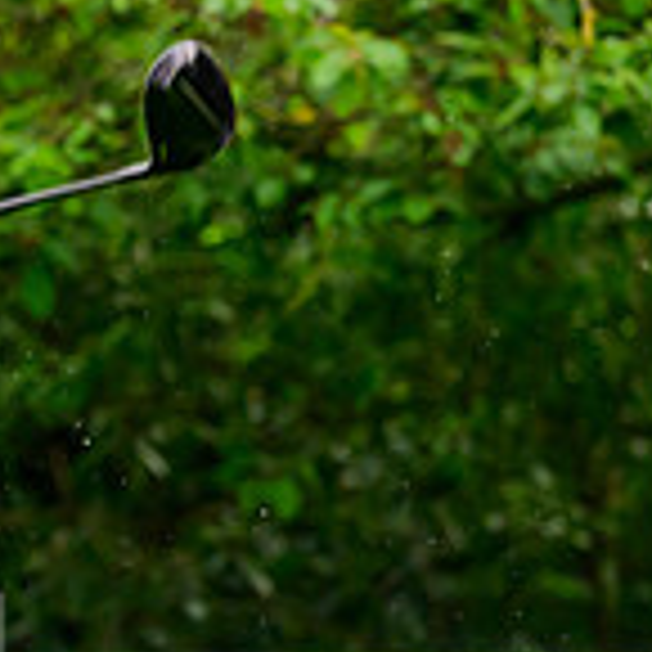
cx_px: -615
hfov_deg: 2.7
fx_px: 13766
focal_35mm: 646
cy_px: 658
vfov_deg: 2.7
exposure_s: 1/1250
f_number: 4
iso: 1000
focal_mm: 160
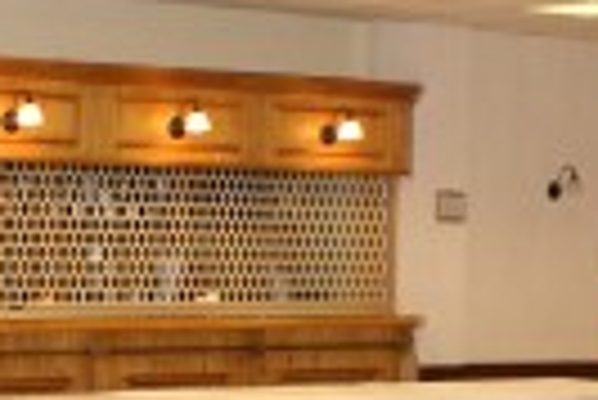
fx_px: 2112
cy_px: 443
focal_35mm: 127
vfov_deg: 10.7
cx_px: 157
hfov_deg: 16.0
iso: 400
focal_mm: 22
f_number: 5.6
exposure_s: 1/60
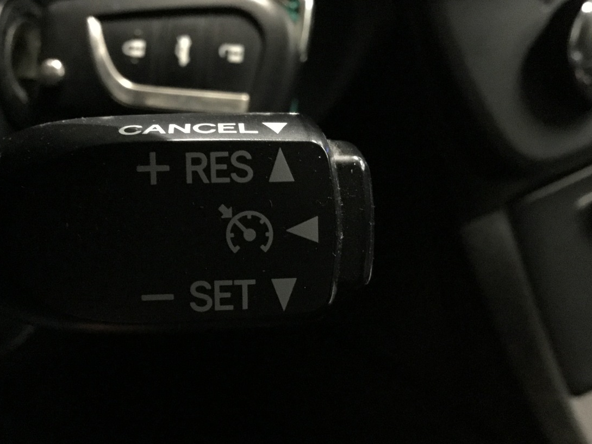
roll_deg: +13.0
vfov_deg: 35.1
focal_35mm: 41
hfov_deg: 45.7
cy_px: 233
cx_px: 256
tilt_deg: -32.9
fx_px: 701
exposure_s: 1/17
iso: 800
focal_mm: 3.3
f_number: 2.4
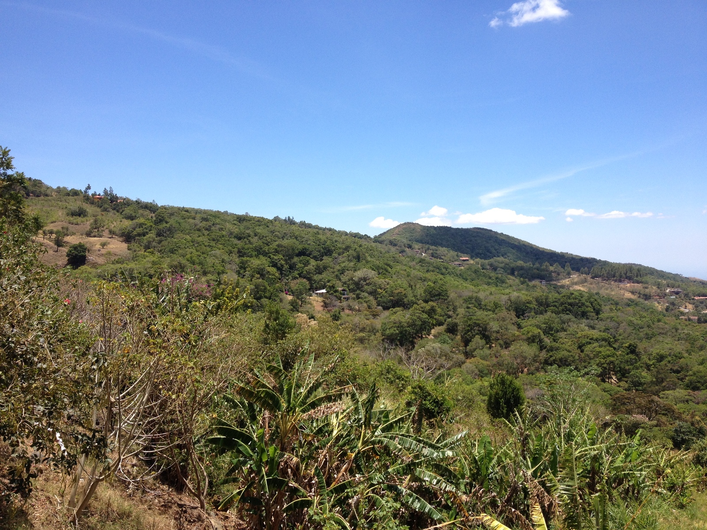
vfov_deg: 40.7
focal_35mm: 35
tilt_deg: -3.8
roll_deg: +1.3
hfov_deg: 52.6
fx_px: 715
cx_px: 354
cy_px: 265
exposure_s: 1/1314
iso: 50
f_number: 2.4
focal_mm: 4.28
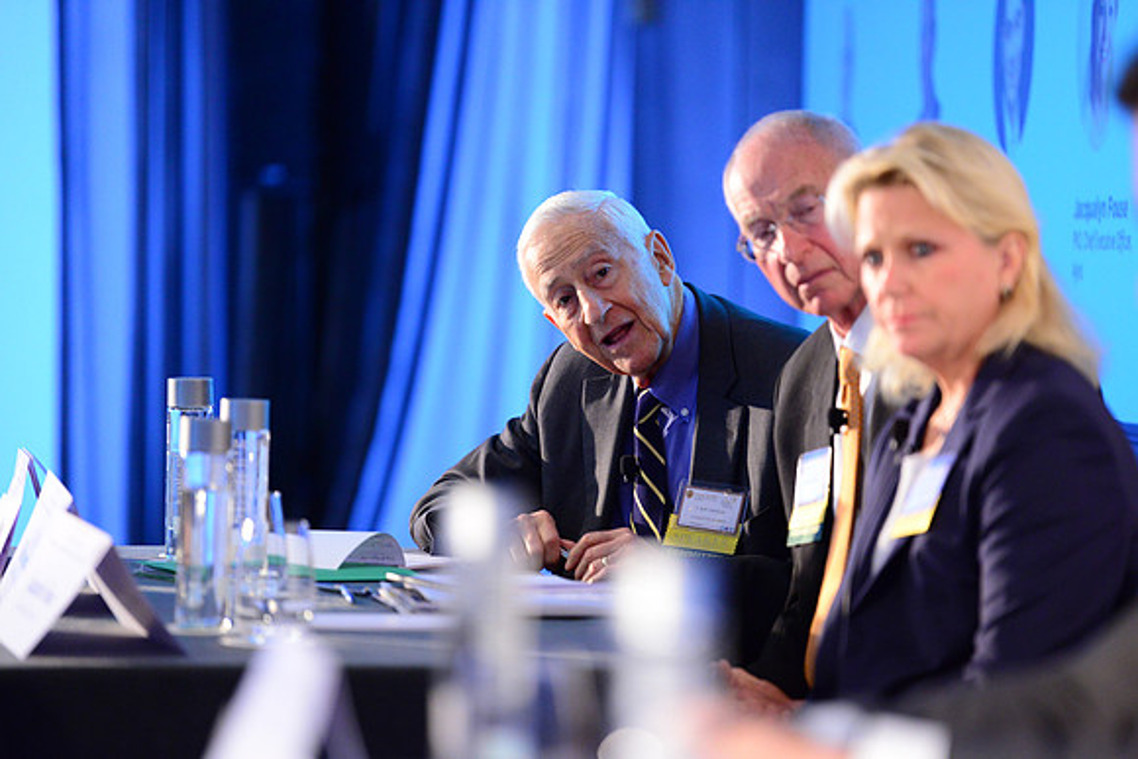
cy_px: 380
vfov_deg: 6.9
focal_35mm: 200
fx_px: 6323
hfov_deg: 10.3
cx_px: 569
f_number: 2.8
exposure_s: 1/100
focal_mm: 200
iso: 4000
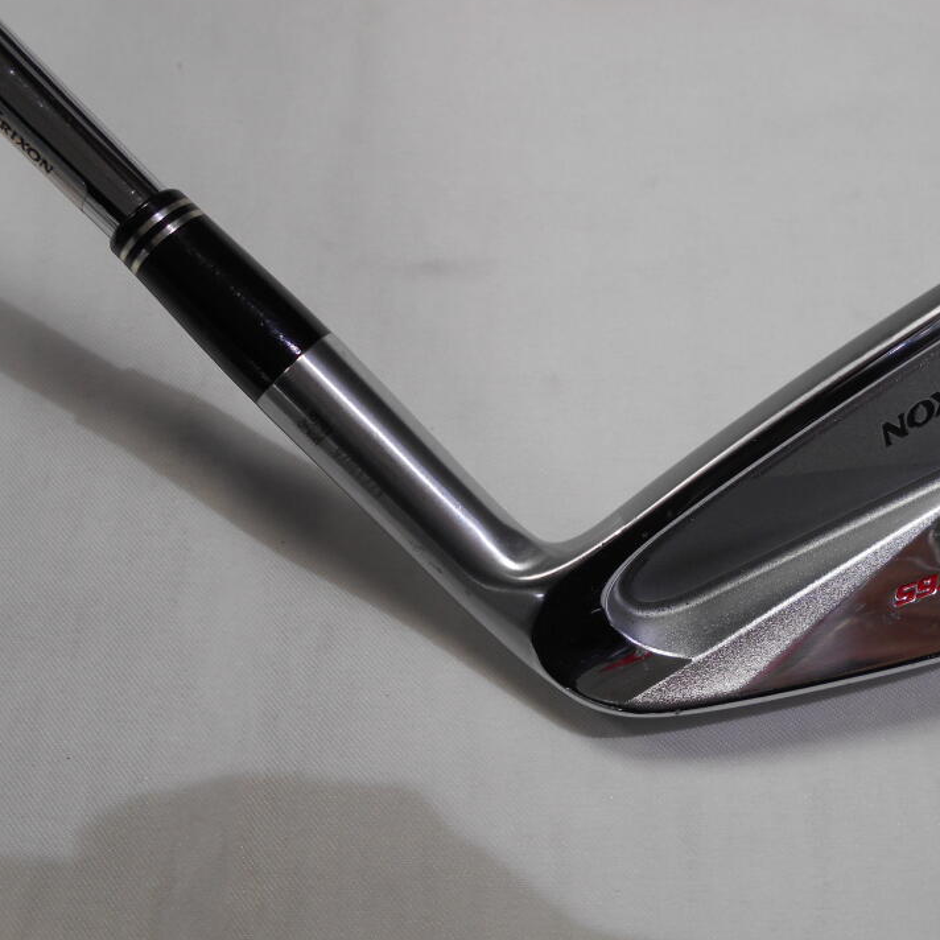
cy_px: 466
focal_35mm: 31
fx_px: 952
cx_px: 613
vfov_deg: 52.5
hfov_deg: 51.7
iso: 80
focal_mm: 4.6
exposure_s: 1/40
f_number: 3.2
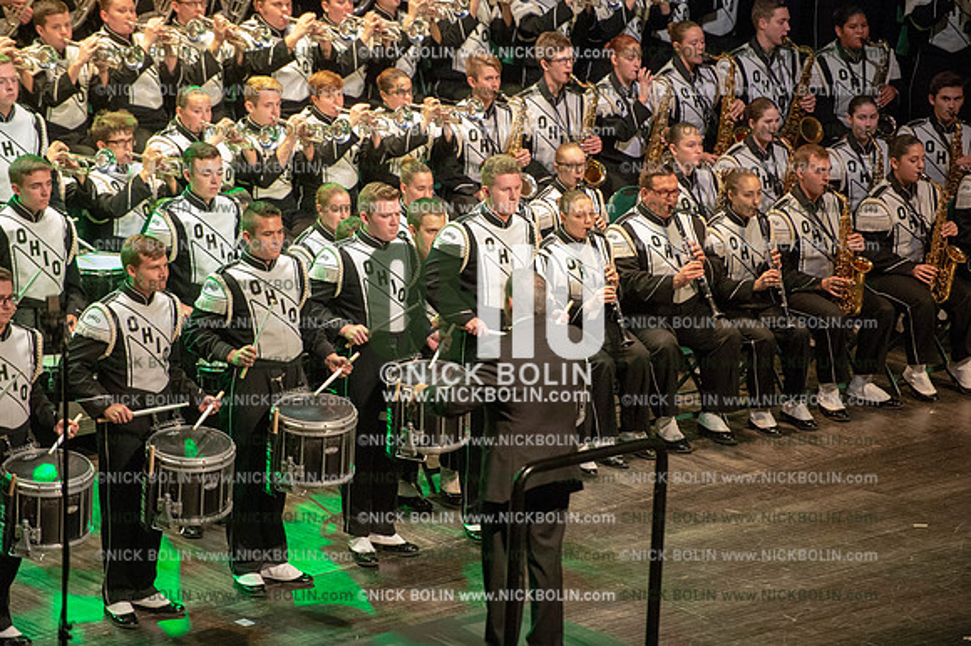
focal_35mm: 200
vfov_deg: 6.9
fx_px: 5391
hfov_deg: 10.3
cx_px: 486
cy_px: 323
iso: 8000
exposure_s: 1/800
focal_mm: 200
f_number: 2.8
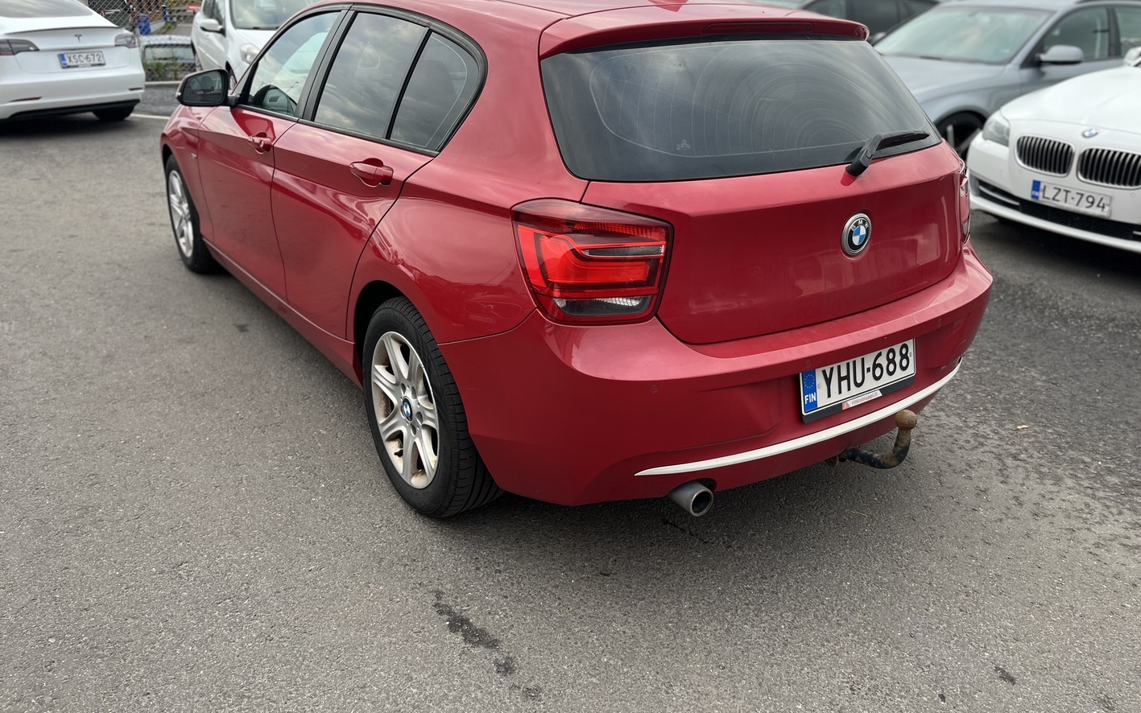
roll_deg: +0.0
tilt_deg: -20.3
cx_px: 575
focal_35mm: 28
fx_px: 871
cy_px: 306
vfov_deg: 44.4
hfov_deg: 66.5
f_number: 1.6
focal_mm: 5.1
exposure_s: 1/175
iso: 40
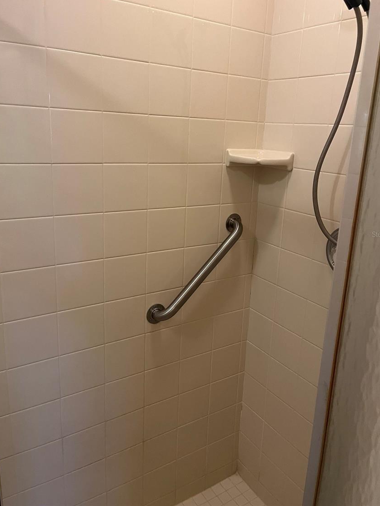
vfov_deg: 63.4
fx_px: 410
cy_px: 234
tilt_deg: -15.1
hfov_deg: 49.7
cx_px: 200
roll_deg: -3.4
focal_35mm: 28
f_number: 1.6
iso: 200
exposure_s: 1/60
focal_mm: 5.1
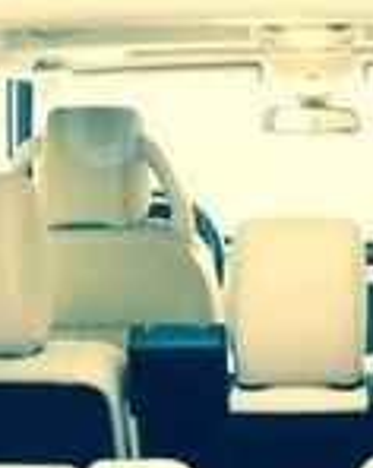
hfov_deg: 16.0
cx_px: 307
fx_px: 1314
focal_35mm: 95
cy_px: 117
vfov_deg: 20.0
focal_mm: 4.15
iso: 320
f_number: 2.2
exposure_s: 1/20
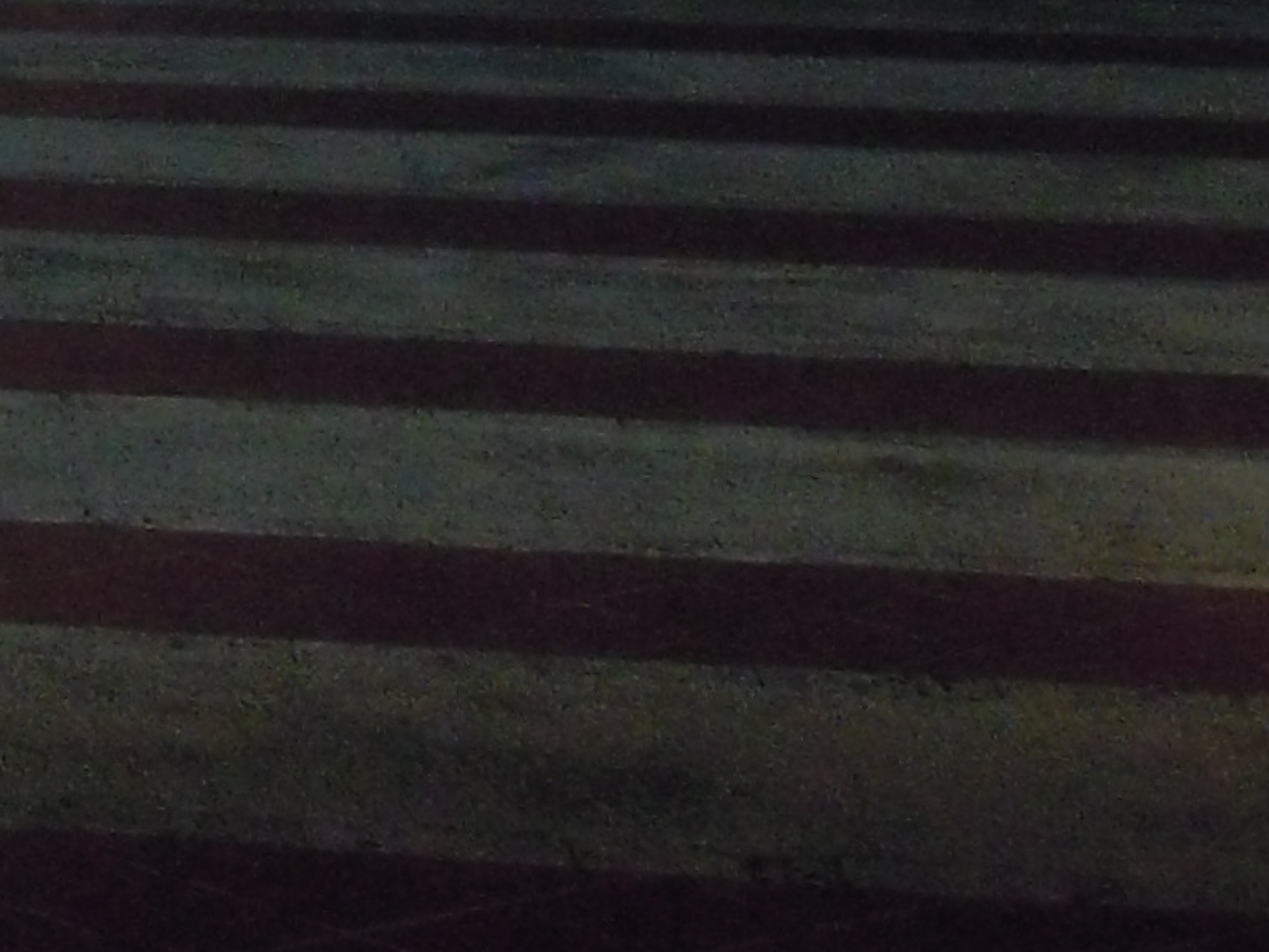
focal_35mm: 140
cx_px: -1390
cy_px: -678
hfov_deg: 12.2
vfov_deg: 10.1
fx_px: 5132
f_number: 2.7
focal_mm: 5
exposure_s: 1/8
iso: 500
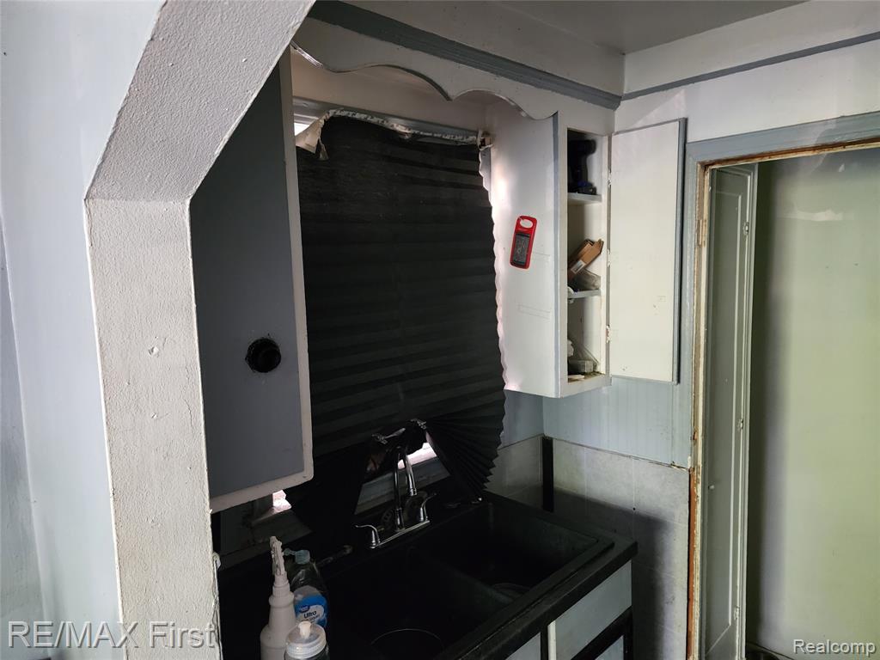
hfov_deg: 73.9
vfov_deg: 58.9
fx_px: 585
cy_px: 330
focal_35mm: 23
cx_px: 440
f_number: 1.8
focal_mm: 6.4
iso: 800
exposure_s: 1/24
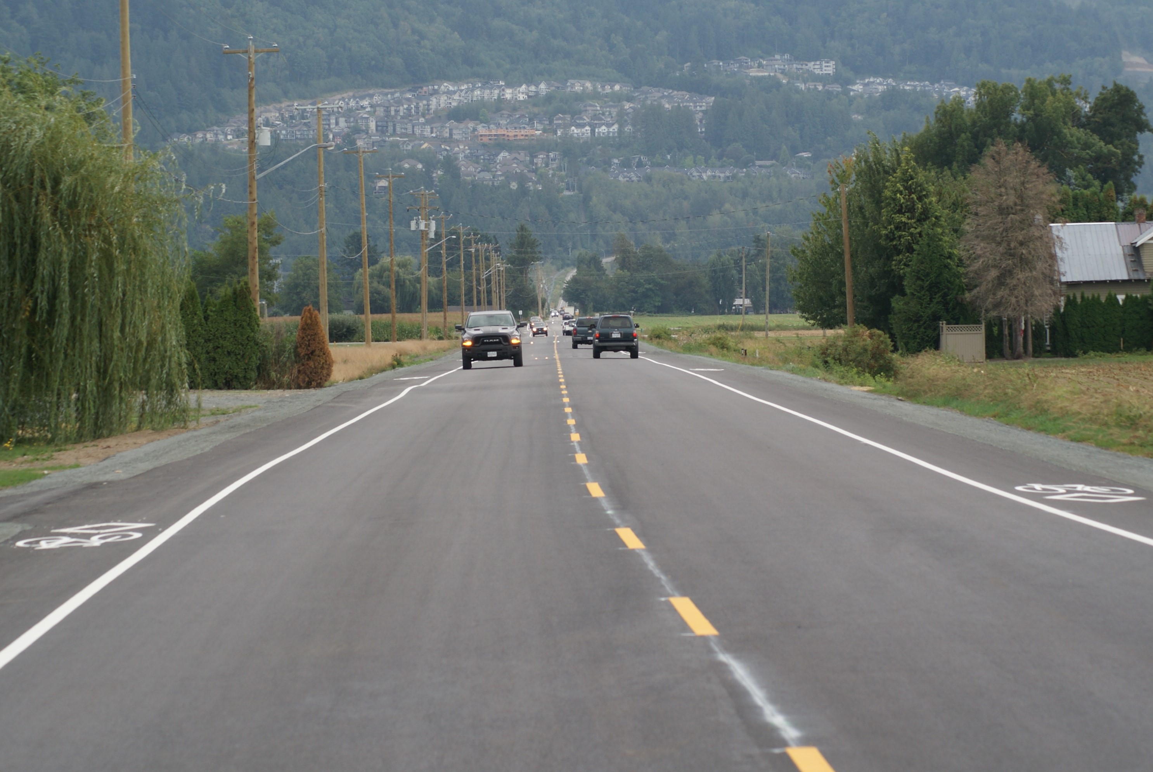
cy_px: 386
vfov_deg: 12.2
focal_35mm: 112
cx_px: 576
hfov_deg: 18.2
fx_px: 3607
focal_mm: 75
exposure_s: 1/160
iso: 100
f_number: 7.1
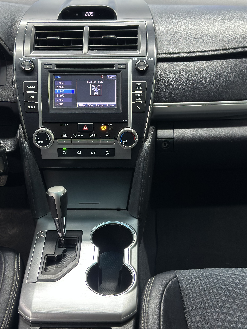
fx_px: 457
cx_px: 124
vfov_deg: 39.7
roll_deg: +0.3
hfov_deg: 30.3
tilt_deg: -29.3
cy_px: 164
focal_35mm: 48
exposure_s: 1/50
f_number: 1.78
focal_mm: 6.86
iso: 200
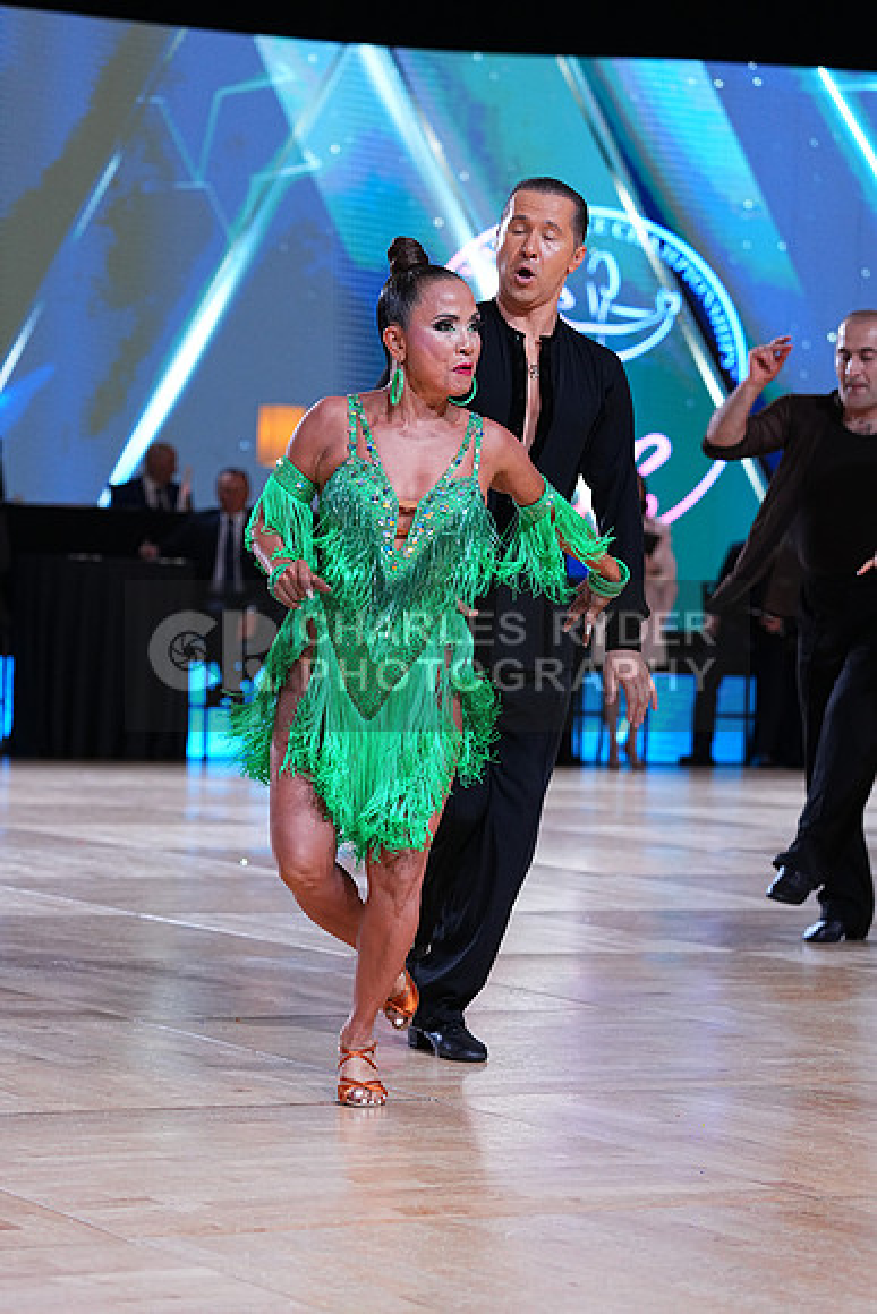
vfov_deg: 20.8
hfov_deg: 14.0
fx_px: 3579
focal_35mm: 98
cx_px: 438
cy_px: 657
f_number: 4
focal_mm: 98
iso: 1600
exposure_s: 1/500
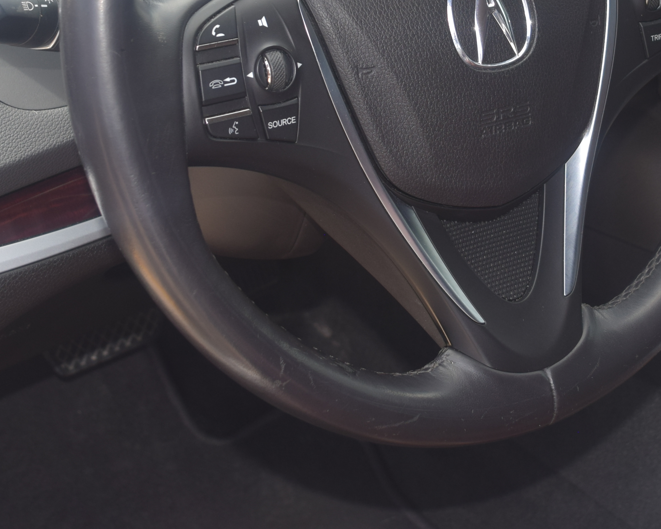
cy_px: -16
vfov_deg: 17.7
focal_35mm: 84
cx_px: 455
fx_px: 1647
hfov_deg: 22.6
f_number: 5.6
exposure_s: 1/125
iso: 125
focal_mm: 23
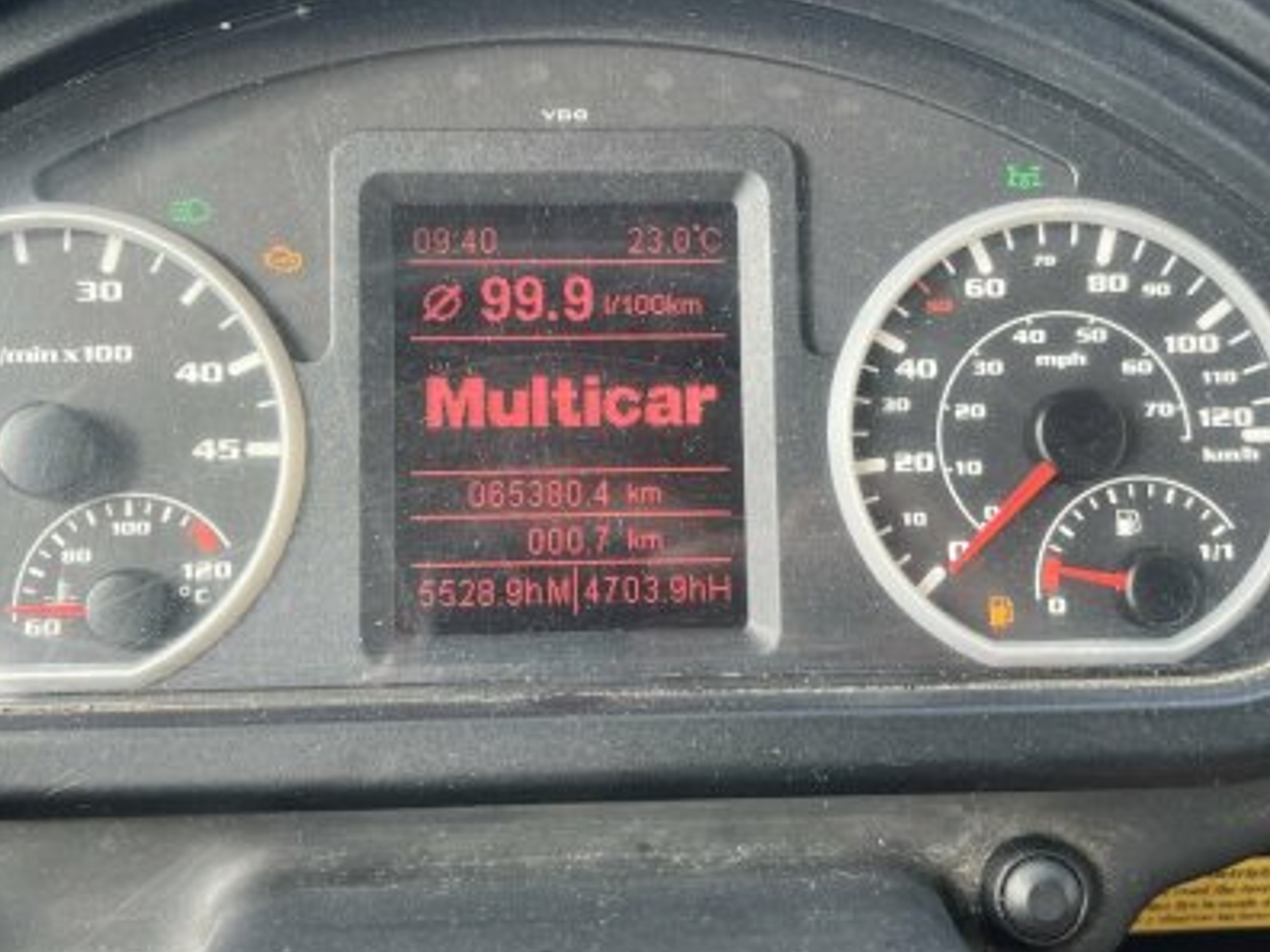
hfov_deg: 44.8
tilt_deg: -44.3
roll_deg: -2.2
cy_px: 407
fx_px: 1541
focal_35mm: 42
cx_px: 603
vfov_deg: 34.3
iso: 40
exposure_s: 1/147
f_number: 1.5
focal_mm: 5.7
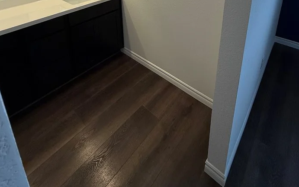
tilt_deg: -13.9
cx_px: 155
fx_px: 179
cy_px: -13
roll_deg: -0.3
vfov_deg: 43.9
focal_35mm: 22
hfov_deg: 79.6
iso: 100
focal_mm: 2.22
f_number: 2.2
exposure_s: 1/120
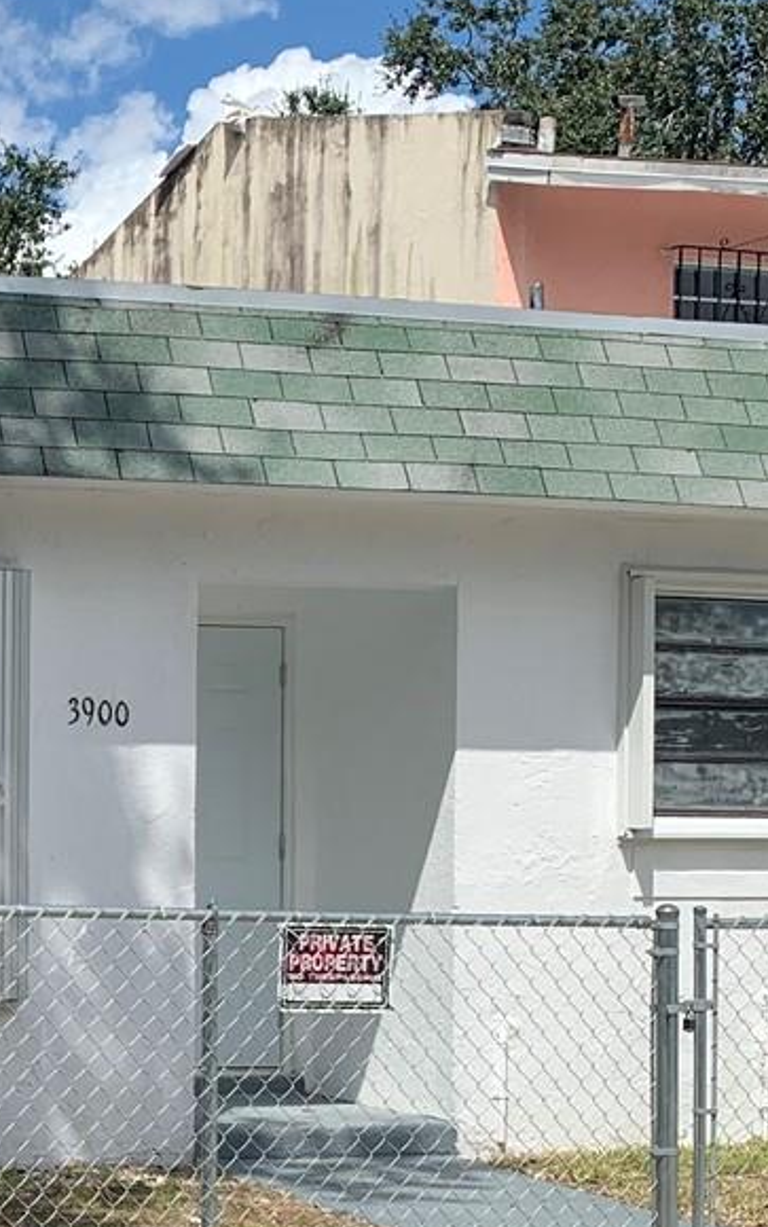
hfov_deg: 15.8
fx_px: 2543
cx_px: -372
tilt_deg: -1.0
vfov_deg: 26.9
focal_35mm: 76
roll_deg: -0.2
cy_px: 836
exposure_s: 1/3185
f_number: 1.8
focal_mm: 4.25
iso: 25
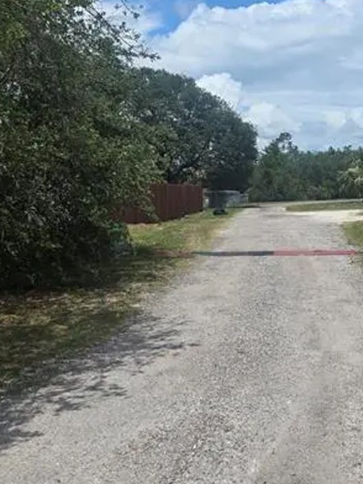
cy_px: 216
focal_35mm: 45
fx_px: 630
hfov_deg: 31.2
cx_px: 297
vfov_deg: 42.0
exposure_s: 1/3177
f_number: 1.8
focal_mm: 5.4
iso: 25
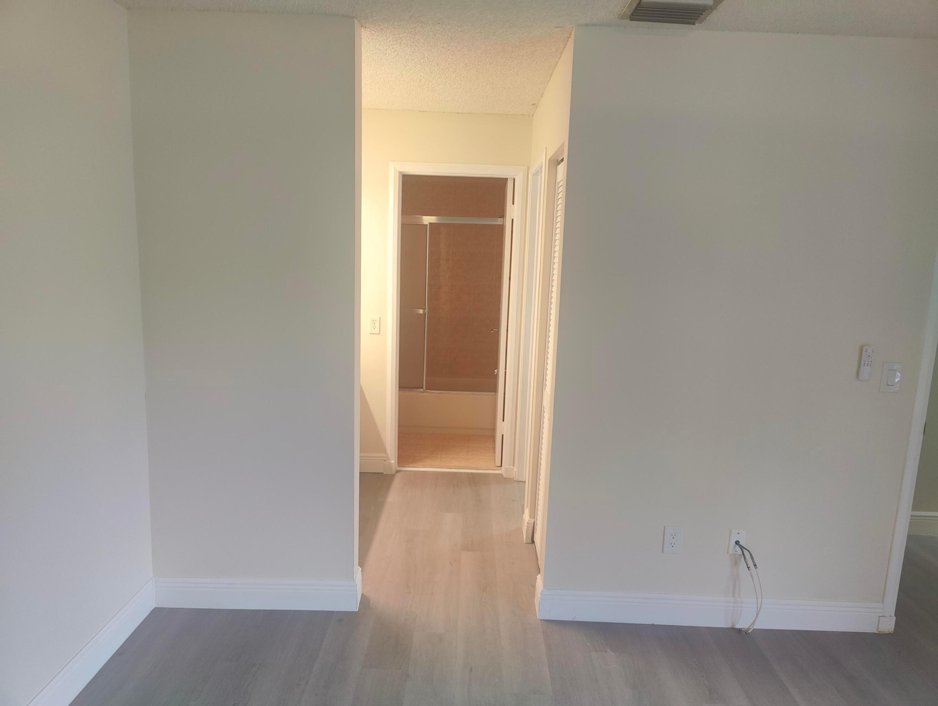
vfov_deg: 59.0
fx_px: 624
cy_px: 353
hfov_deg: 73.9
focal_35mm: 23
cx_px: 469
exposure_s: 1/66
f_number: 1.8
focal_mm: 6.06
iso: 400
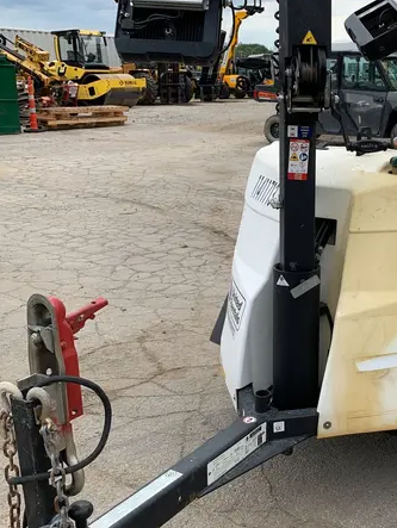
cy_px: 288
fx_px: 657
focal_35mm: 43
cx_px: 322
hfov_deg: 32.6
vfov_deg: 43.8
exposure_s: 1/1136
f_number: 1.8
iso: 25
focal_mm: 4.25
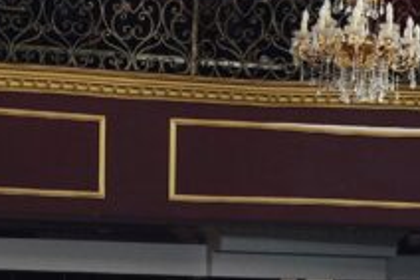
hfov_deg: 12.0
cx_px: 452
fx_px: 1970
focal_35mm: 169
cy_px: 491
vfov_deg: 7.9
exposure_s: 1/160
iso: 1000
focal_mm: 35
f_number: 3.2
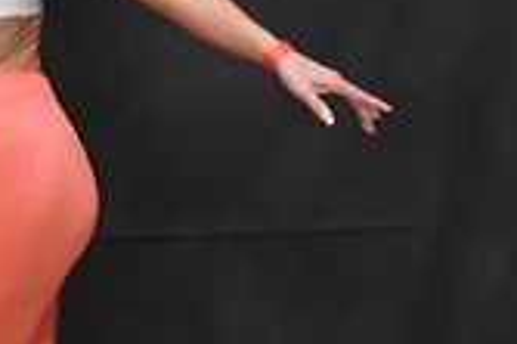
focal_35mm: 939
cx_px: 720
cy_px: 232
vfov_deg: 1.5
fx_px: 13472
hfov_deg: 2.2
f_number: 5.6
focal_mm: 135
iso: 3200
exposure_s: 1/400
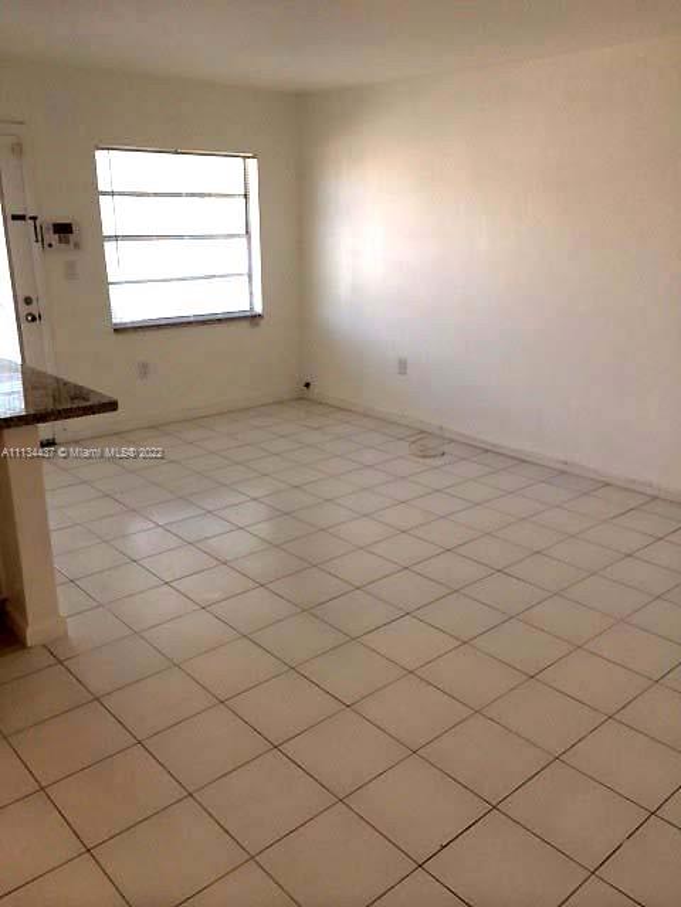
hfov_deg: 46.8
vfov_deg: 60.0
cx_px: 340
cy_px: 454
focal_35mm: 30
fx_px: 787
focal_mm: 4.12
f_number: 2.2
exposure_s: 1/149
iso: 40
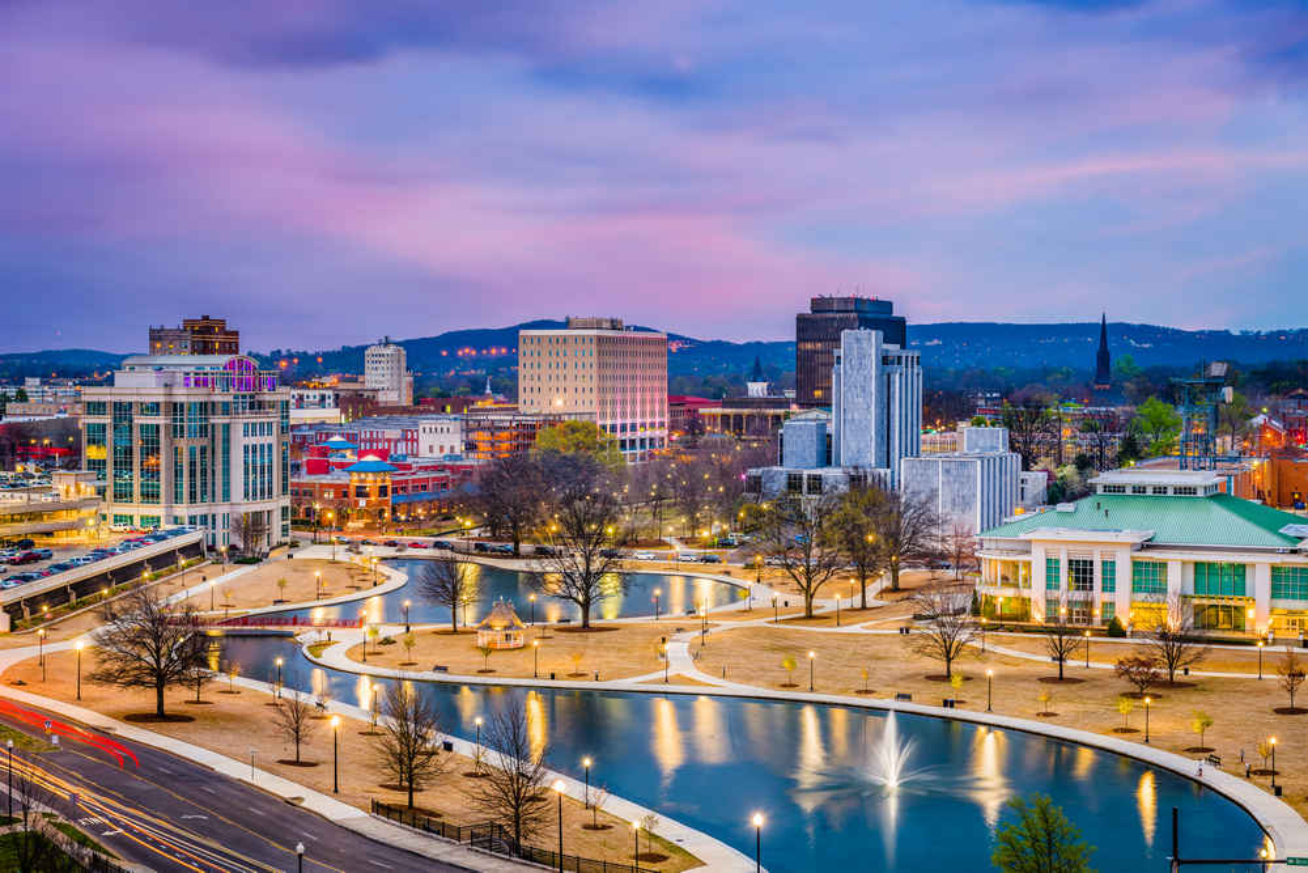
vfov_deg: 24.6
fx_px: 1998
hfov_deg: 36.2
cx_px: 654
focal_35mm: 55
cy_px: 436
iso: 64
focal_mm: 55
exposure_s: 30
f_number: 8
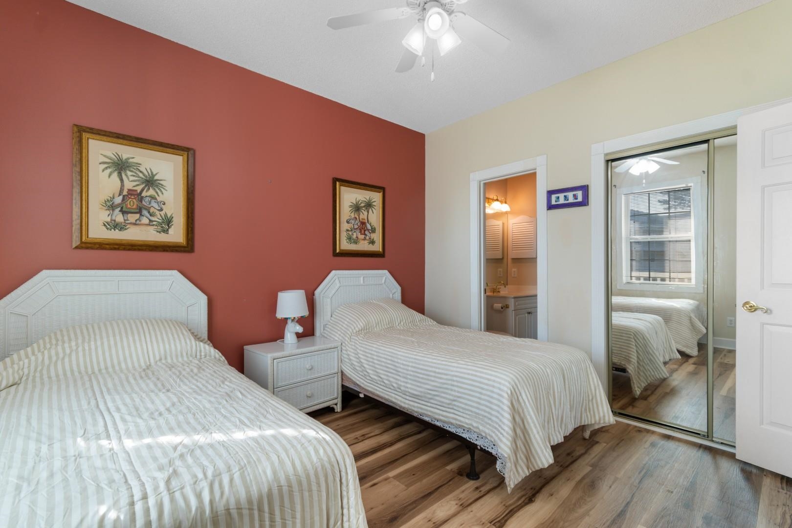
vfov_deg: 77.3
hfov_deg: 100.4
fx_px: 330
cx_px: 396
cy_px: 264
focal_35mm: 15
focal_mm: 10
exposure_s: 1/15
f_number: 4.5
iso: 100
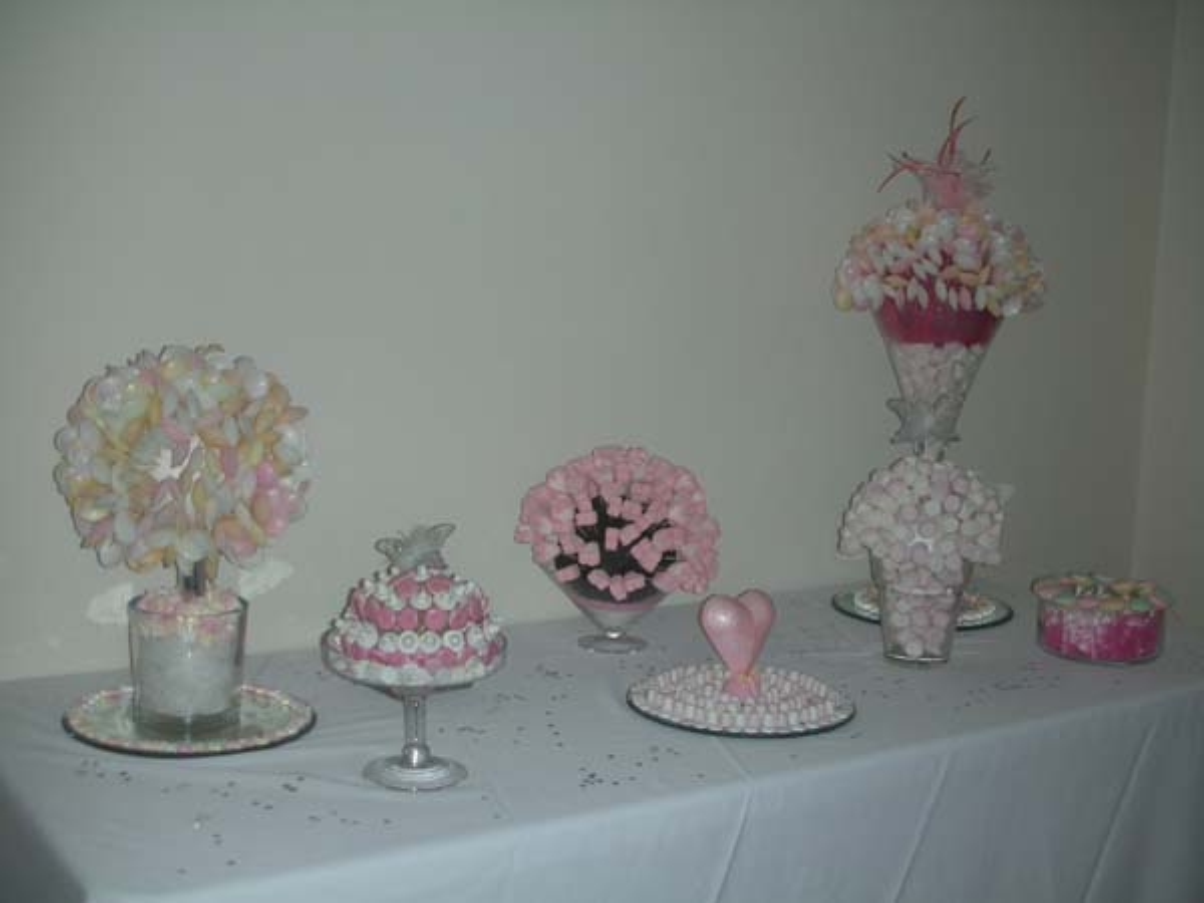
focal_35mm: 46
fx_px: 1600
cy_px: 452
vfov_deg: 31.5
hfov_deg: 41.2
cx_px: 602
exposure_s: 1/60
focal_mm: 7.7
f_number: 3.2
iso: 59
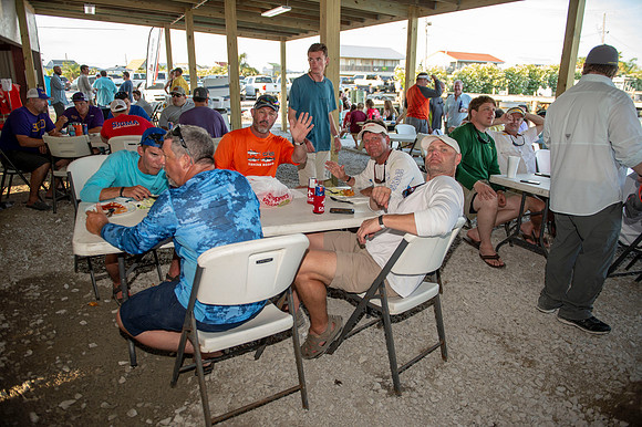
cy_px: 214
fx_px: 428
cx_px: 321
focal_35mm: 24
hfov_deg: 73.8
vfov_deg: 53.1
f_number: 3.2
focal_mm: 24
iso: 100
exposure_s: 1/100
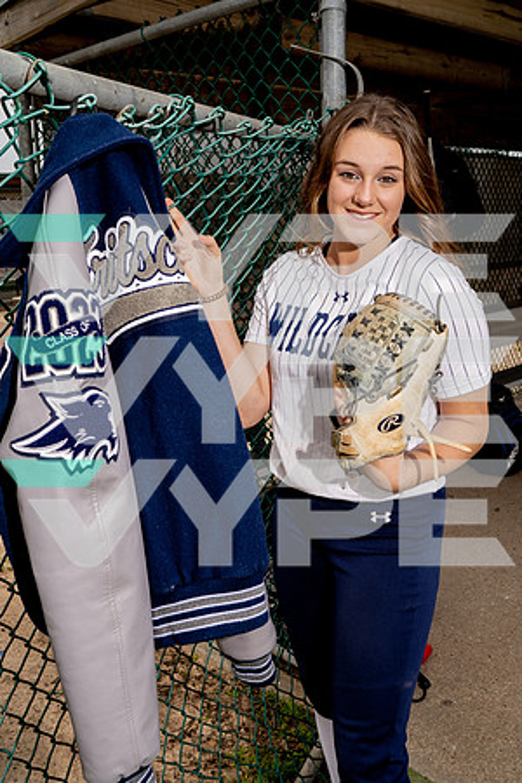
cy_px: 392
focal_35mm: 35
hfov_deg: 37.9
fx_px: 761
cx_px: 261
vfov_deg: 54.4
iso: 100
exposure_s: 1/250
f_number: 8
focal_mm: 35
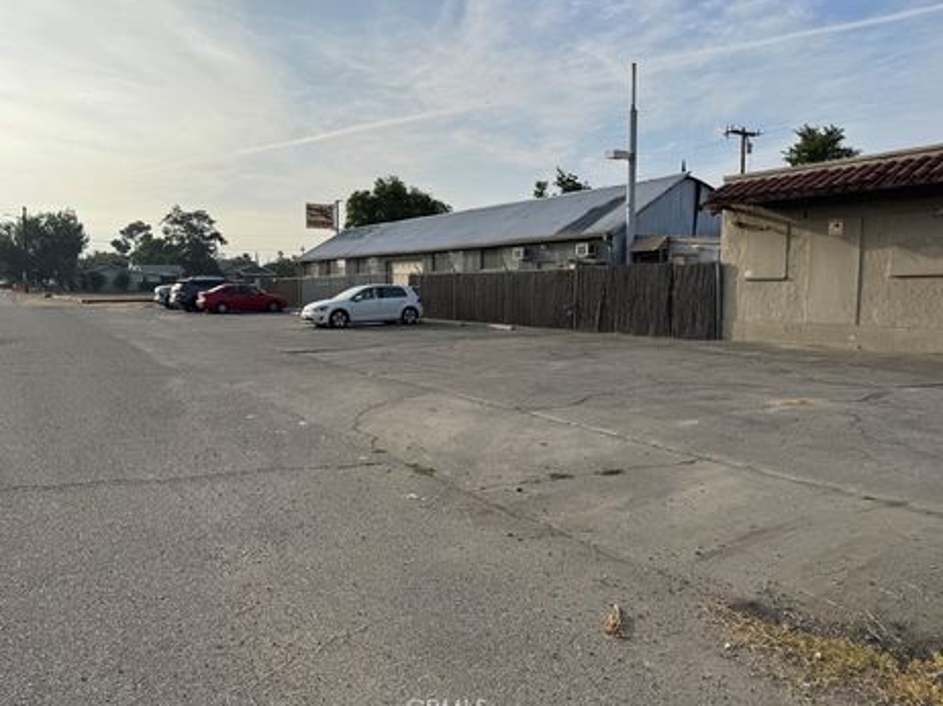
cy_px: 340
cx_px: 441
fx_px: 708
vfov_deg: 53.0
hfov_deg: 67.3
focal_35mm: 26
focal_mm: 6.76
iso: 80
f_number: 1.78
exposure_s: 1/4950
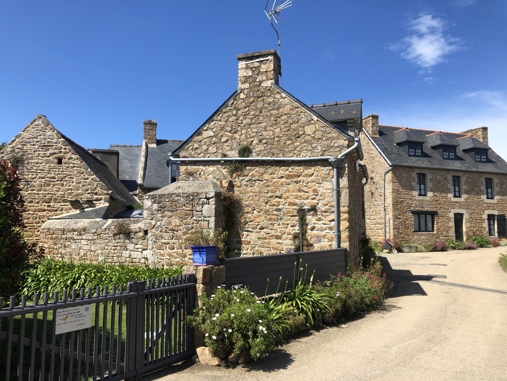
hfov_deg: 63.4
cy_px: 190
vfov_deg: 49.7
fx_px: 410
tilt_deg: +6.8
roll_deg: +0.1
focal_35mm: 28
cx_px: 254
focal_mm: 4
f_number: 1.8
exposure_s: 1/1779
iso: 20
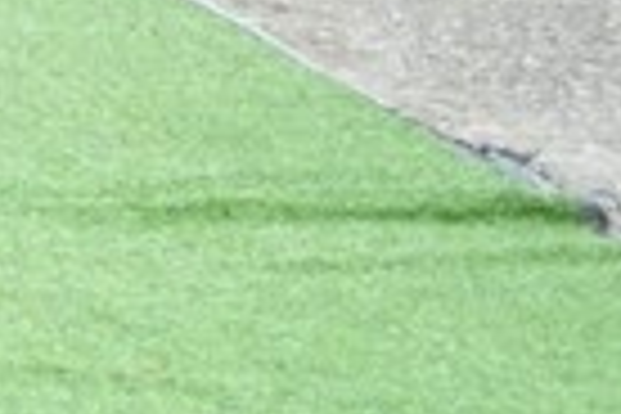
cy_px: -983
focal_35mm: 326
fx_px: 5623
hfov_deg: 5.7
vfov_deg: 4.0
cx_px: -1616
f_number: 5.6
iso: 800
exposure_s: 1/320
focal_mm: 30
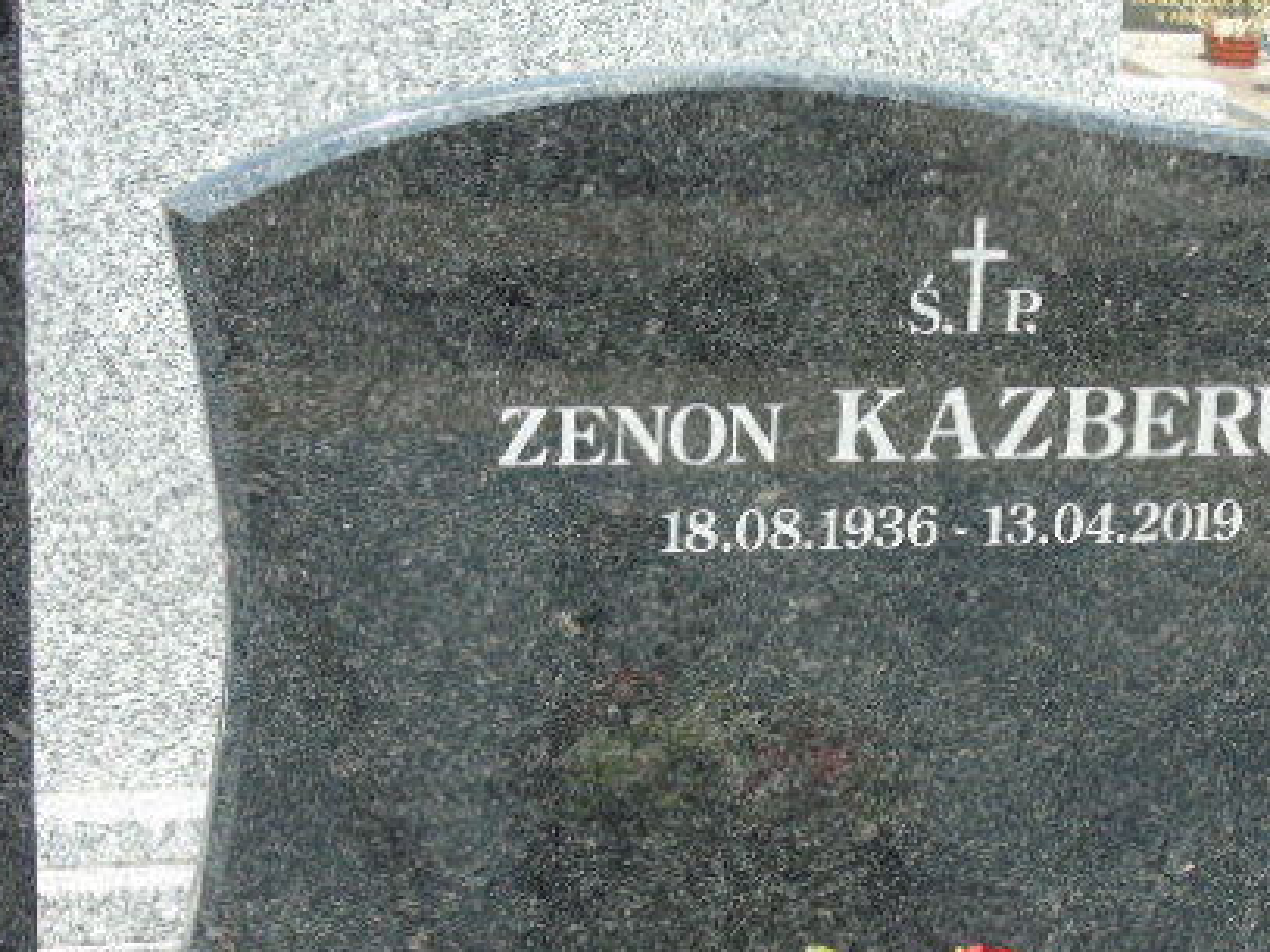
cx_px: 911
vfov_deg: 17.3
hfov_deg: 22.9
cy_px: 715
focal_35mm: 85
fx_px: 3118
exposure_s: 1/320
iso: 80
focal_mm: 9.6
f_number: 4.3
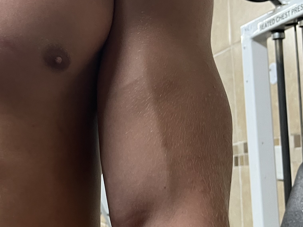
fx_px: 604
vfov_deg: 21.3
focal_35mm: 69
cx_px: -57
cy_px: 102
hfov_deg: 25.4
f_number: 1.6
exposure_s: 1/50
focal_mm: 5.1
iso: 160
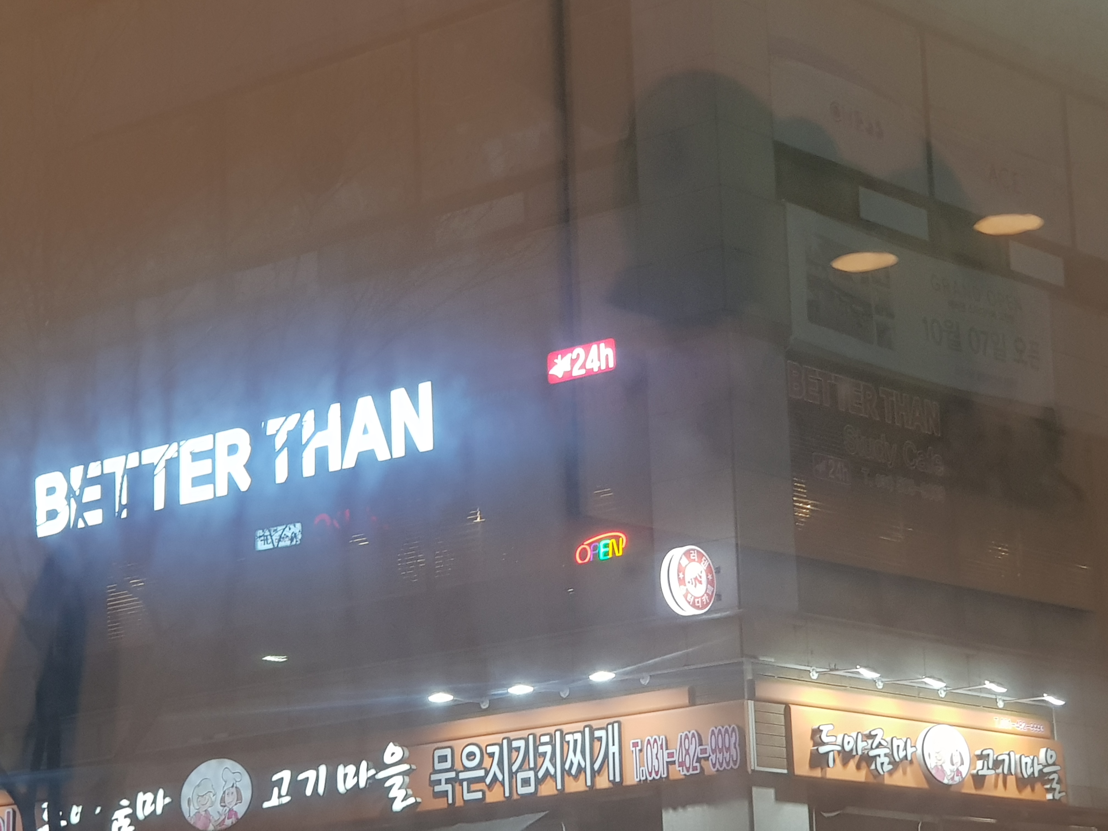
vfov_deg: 28.0
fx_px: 1664
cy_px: 416
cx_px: 554
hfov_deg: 36.8
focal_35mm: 52
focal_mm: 6
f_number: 2.4
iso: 100
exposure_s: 1/30
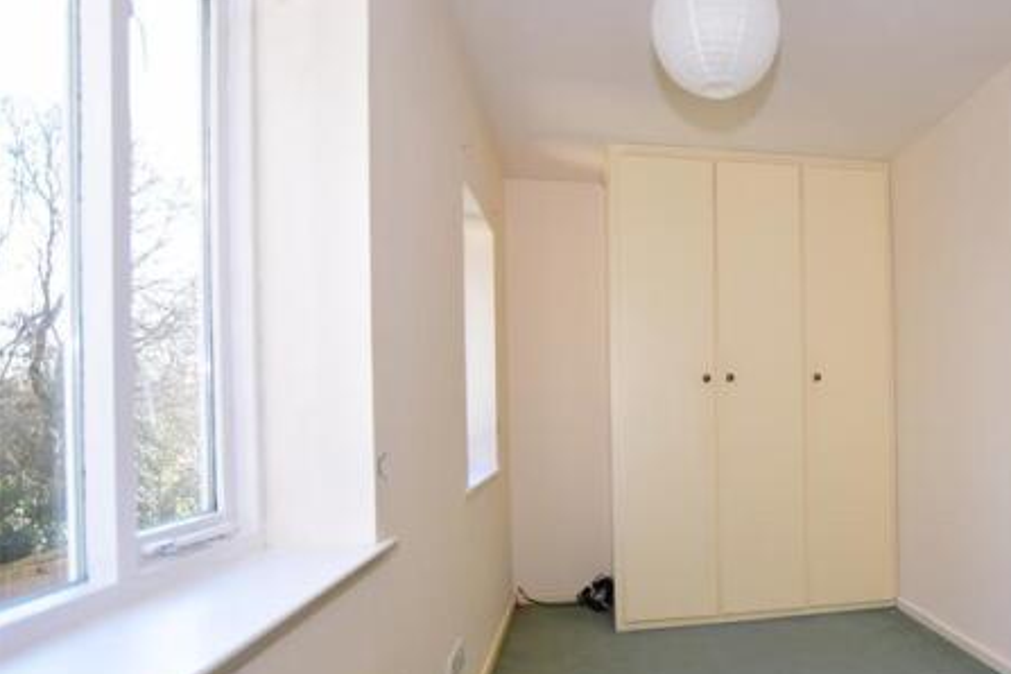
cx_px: 737
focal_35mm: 22
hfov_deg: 73.9
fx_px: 618
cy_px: 404
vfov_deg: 56.8
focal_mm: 10
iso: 400
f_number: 3.5
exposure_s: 1/200
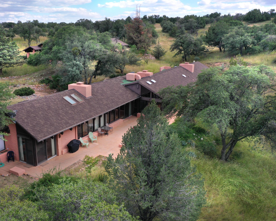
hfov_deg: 52.4
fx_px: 278
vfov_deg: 43.4
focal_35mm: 34
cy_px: 109
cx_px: 106
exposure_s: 1/320
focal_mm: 10.26
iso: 100
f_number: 5
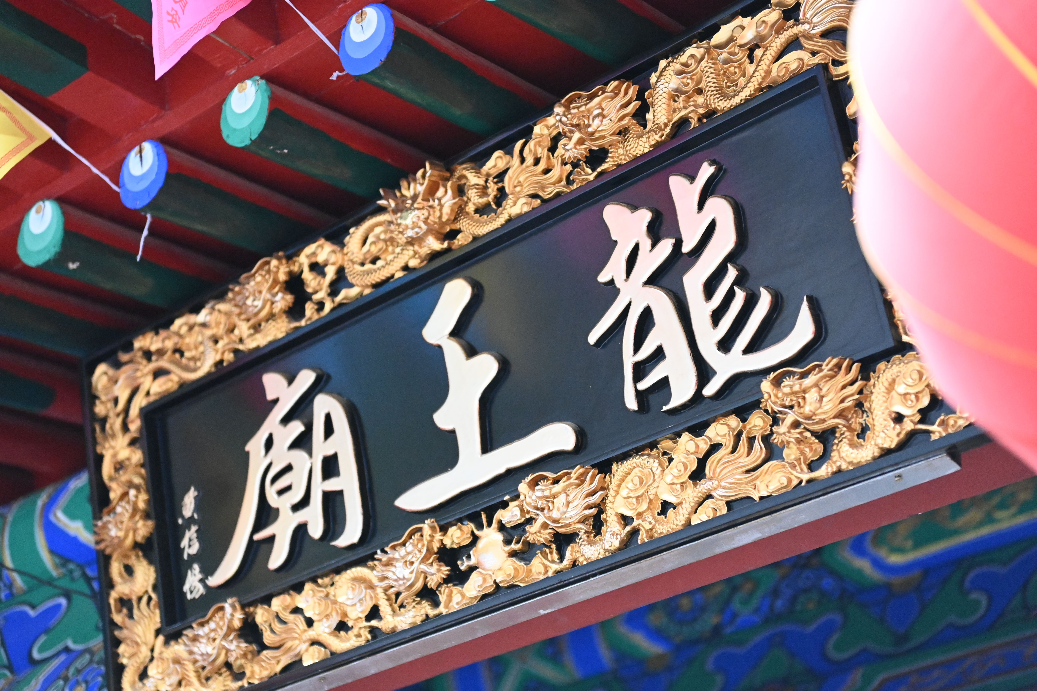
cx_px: 518
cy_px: 346
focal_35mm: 70
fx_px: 2016
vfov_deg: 19.5
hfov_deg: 28.8
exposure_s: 1/2000
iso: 12800
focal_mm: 70
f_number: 2.8
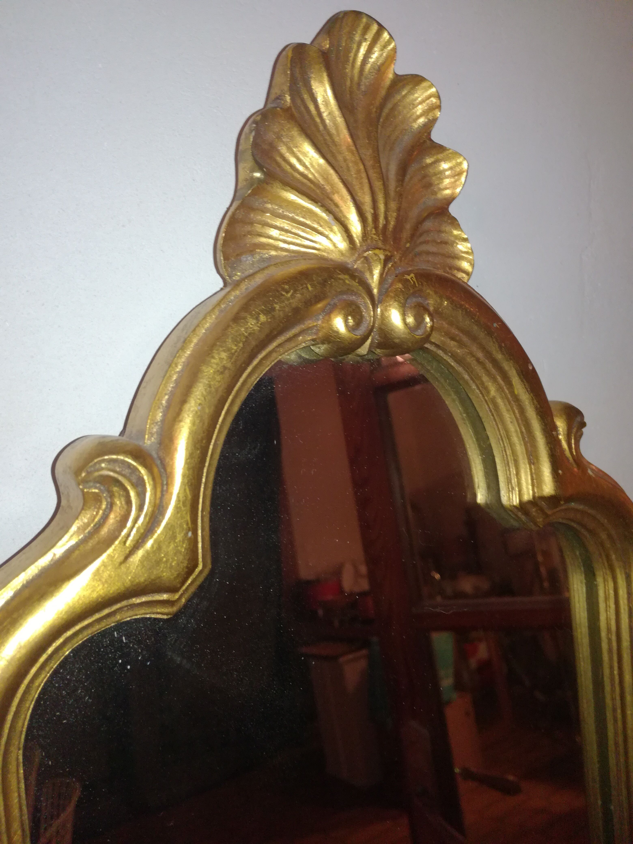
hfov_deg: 51.4
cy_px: 422
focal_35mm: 27
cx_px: 316
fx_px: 658
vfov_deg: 65.3
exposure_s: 1/30
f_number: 2
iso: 160
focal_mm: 3.79
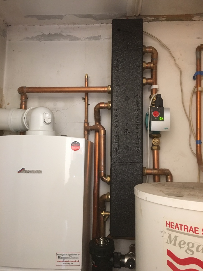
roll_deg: -1.3
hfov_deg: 48.2
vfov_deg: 61.7
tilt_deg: +8.2
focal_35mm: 29
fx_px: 227
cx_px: 102
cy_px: 136
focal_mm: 4.15
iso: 100
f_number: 2.2
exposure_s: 1/8
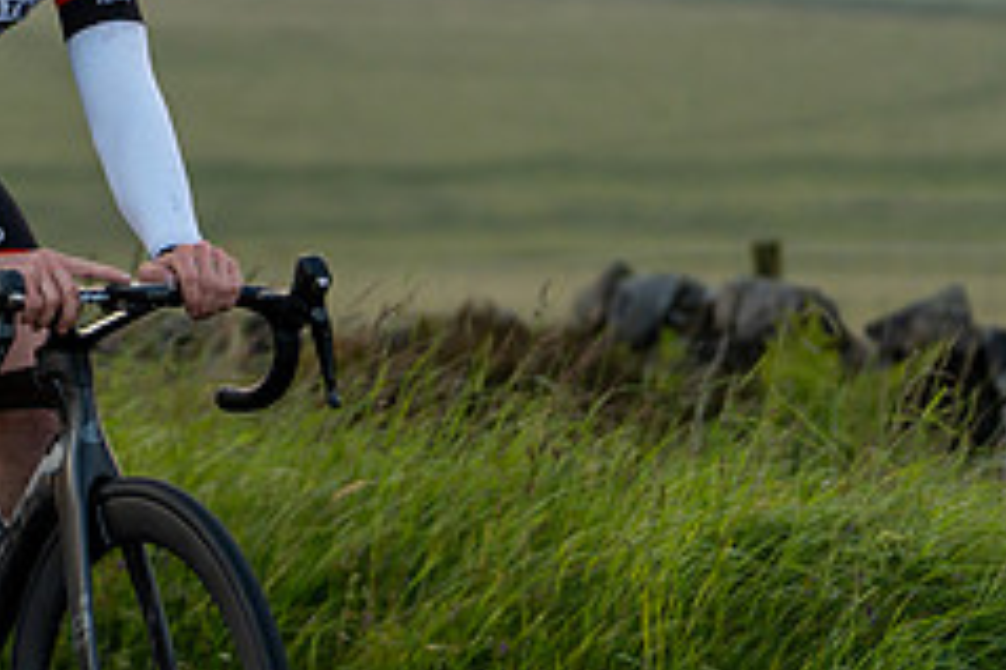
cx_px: 72
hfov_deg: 8.1
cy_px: 78
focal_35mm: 255
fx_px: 7121
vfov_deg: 5.4
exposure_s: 1/1250
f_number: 3.2
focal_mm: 105
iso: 400
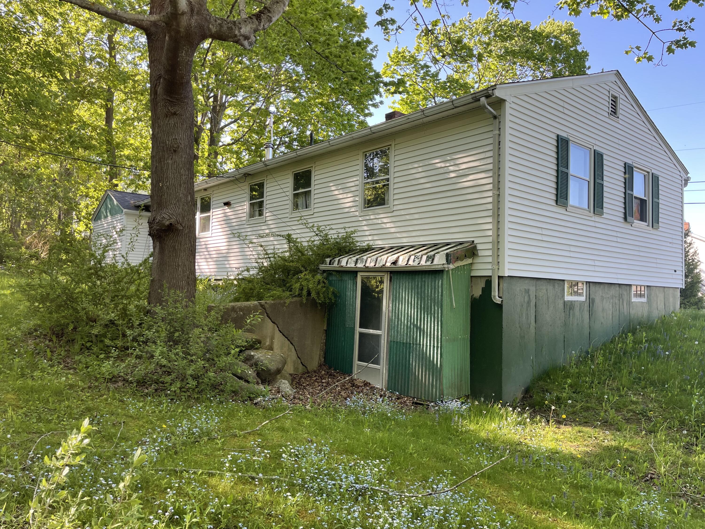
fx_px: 509
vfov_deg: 54.9
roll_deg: -1.2
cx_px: 352
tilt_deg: +2.8
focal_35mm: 25
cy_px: 264
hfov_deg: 69.4
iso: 32
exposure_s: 1/245
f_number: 1.6
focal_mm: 5.1
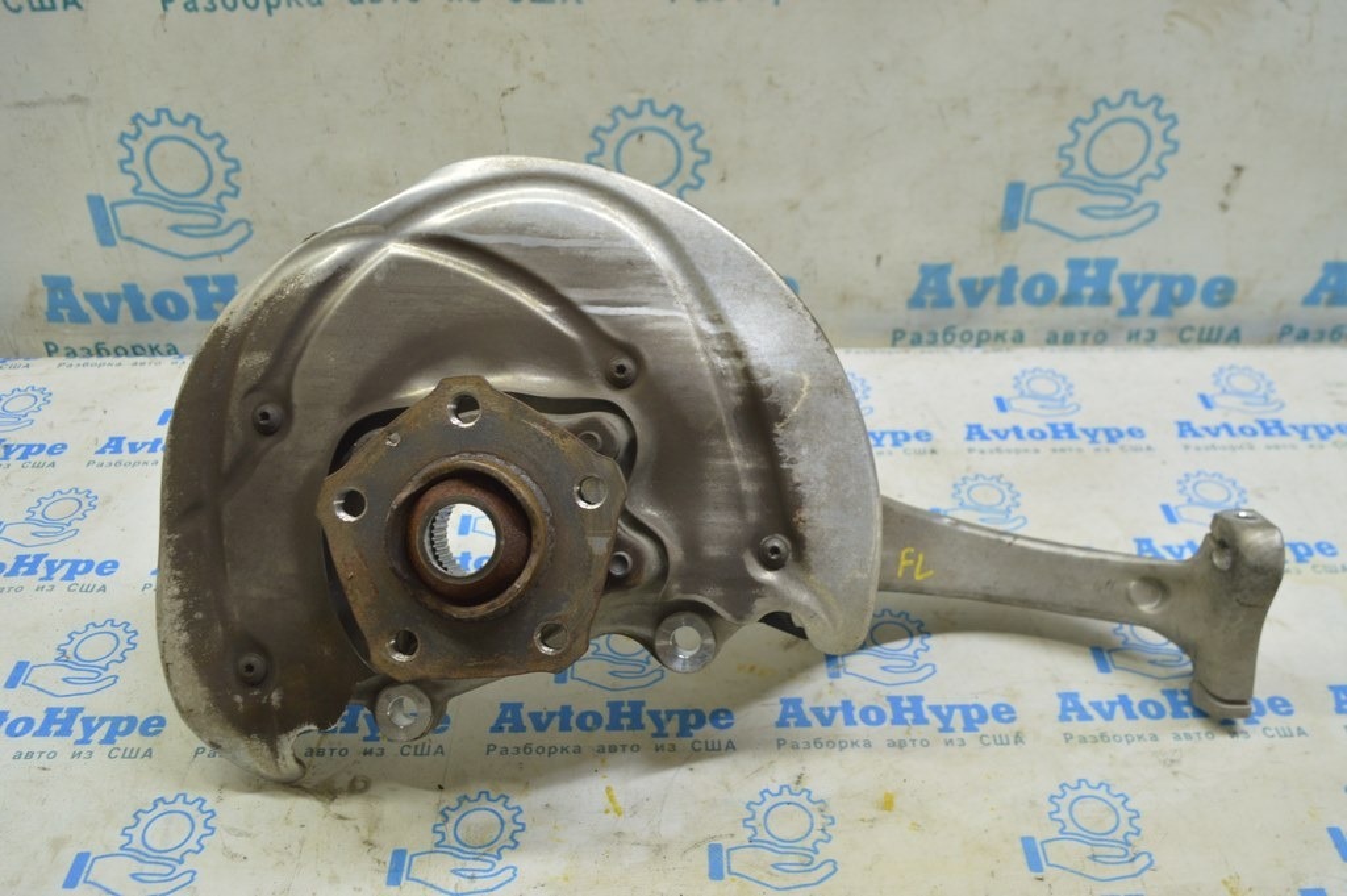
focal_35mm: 33
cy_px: 448
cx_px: 674
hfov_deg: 57.3
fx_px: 1234
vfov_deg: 39.9
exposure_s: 1/20
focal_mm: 22
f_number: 5.6
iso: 400
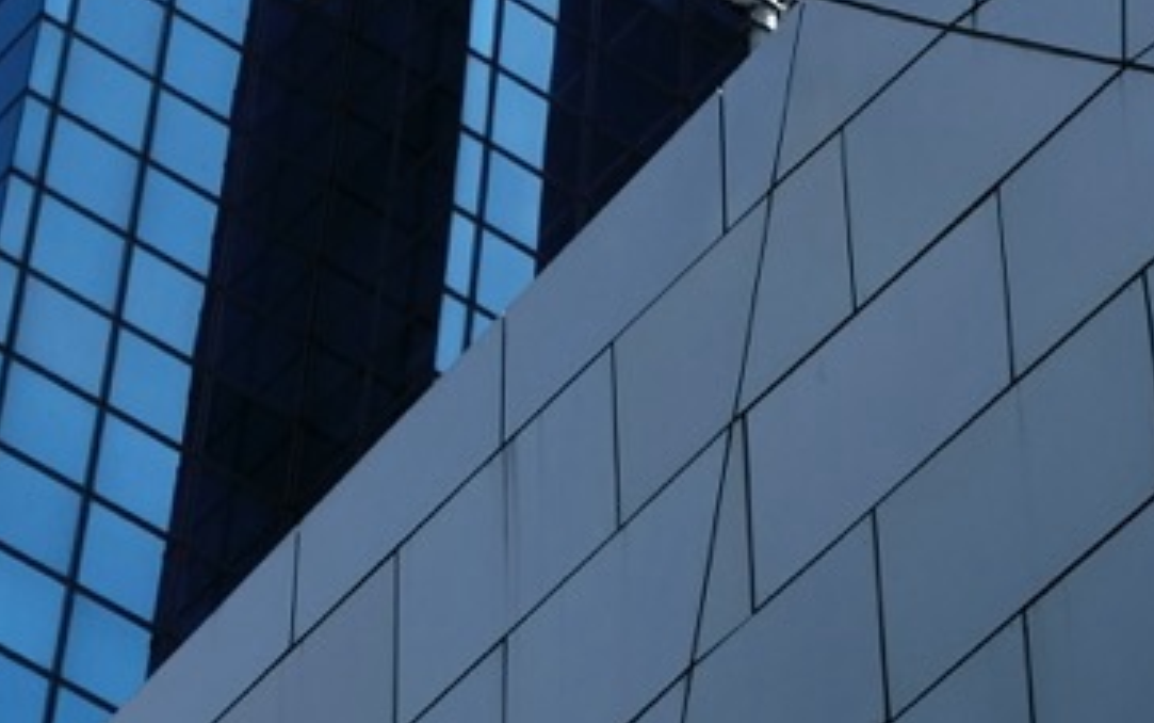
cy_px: -517
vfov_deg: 7.2
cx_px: 611
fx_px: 5569
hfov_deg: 11.8
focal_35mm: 177
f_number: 3.6
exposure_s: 1/2000
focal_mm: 32.9
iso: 320
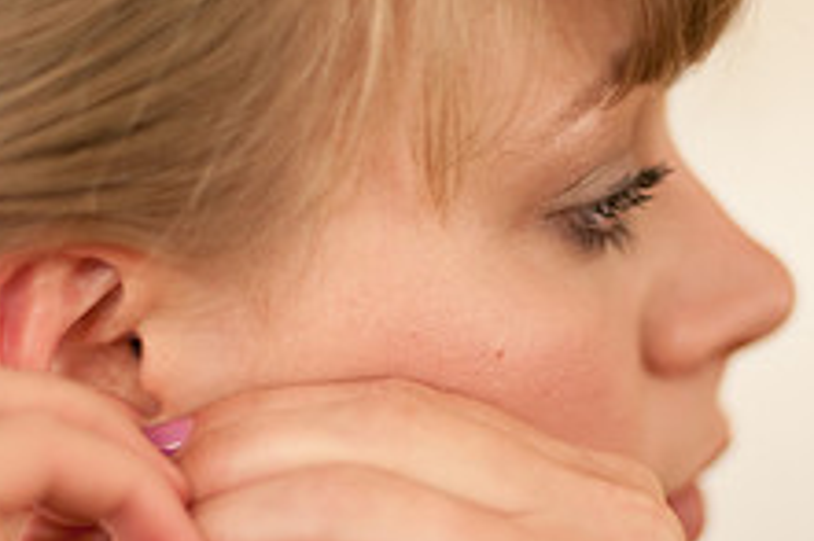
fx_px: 2960
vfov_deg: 10.4
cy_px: 405
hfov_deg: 15.7
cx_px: 394
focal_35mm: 131
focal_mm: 50
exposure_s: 1/100
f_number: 1.4
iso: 200
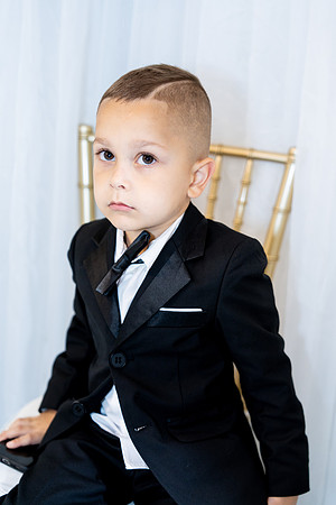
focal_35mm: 64
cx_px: 168
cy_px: 252
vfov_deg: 31.4
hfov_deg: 21.2
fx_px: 896
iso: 800
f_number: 2.8
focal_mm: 64
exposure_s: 1/160
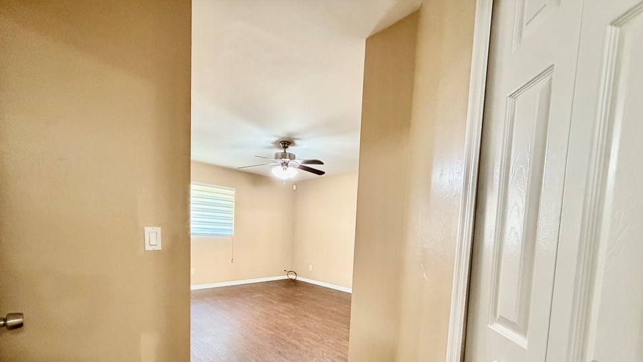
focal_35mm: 16
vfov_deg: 64.7
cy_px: 251
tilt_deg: -5.2
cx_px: 311
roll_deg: -2.3
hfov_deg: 99.3
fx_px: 273
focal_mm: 2.22
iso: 640
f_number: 2.2
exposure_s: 1/60
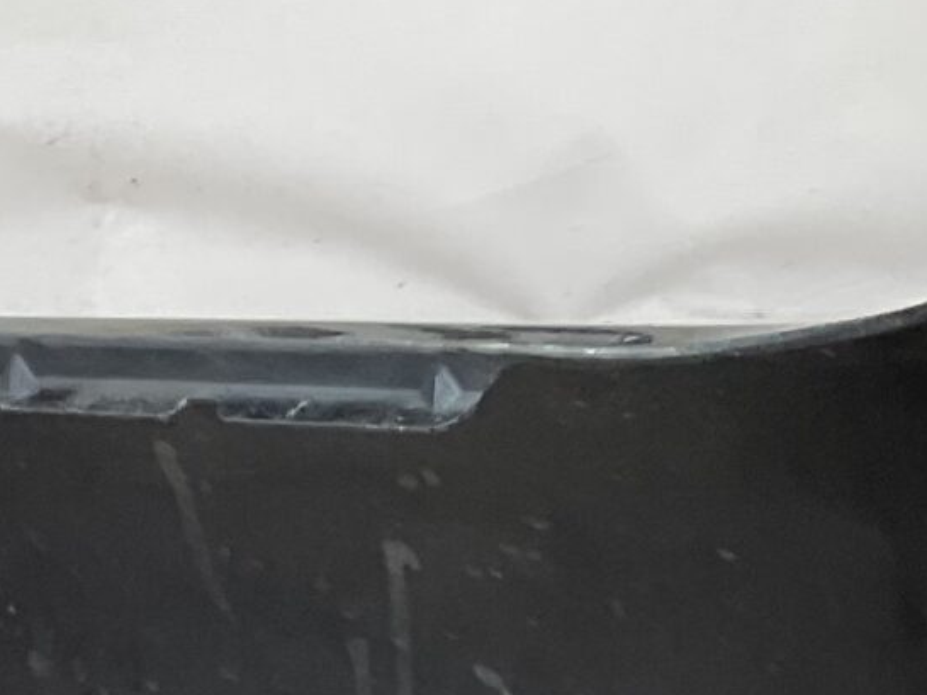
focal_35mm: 136
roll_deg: +4.9
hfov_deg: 14.2
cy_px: 1393
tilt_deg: -33.3
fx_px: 3640
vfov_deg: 10.1
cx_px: -71
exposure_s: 1/120
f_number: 1.8
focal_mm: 3
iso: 25
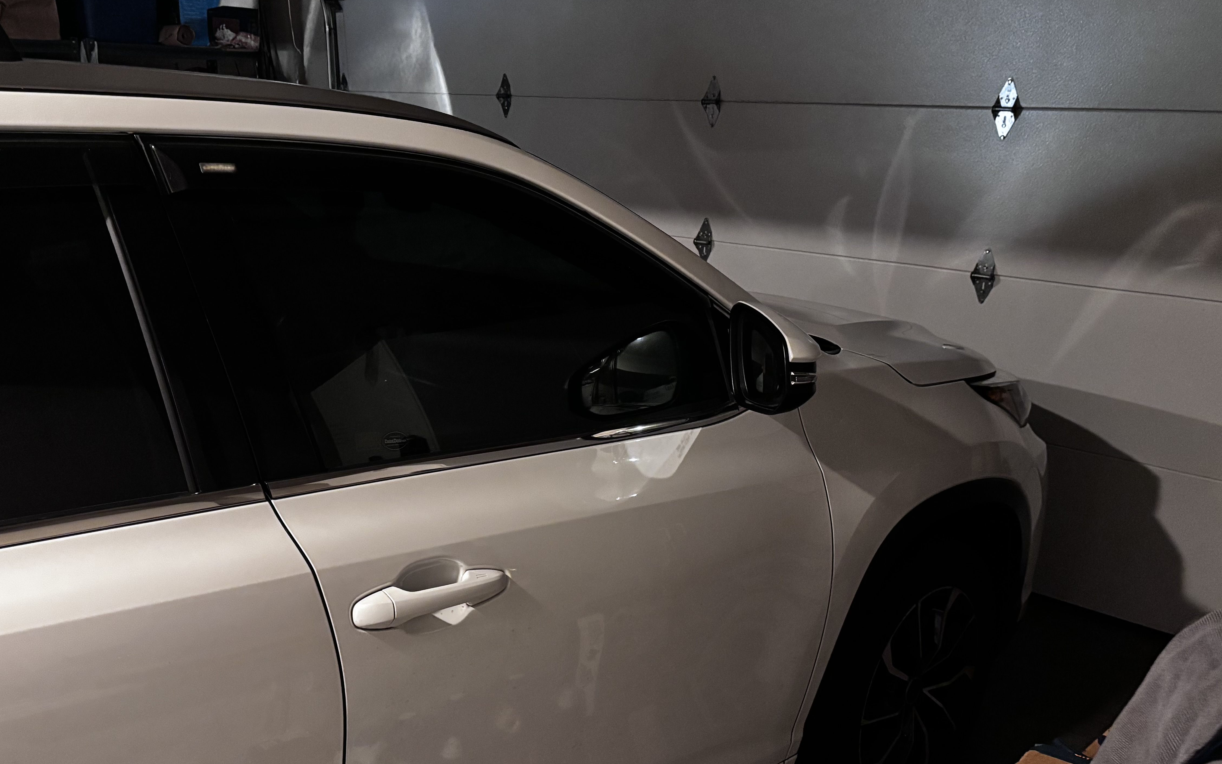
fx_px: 1166
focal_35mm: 35
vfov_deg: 36.1
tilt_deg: -18.6
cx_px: 540
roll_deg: +0.3
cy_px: 462
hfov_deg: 55.2
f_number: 1.6
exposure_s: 1/30
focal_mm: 5.96
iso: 640
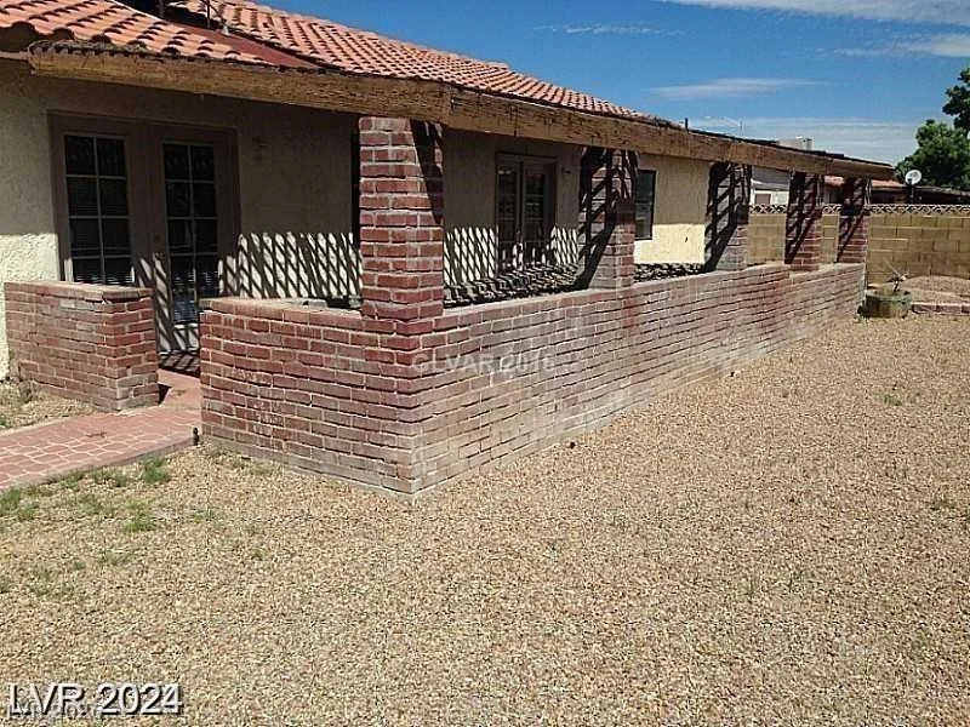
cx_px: 485
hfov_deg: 55.4
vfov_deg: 42.9
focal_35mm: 33
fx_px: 925
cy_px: 364
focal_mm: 4.12
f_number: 2.4
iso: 50
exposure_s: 1/3195
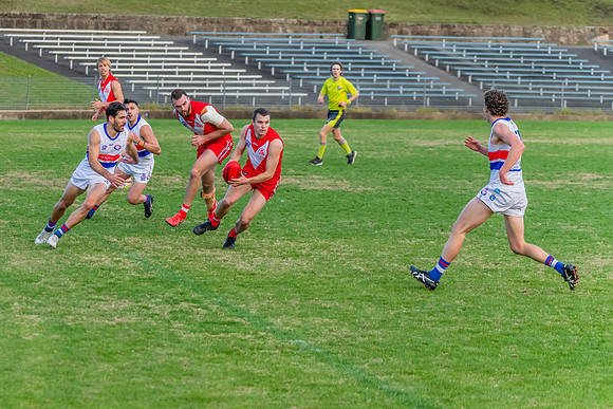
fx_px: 3564
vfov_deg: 6.6
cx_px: 197
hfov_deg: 9.8
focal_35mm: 209
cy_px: 191
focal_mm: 150
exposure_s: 1/1600
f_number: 5
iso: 2200
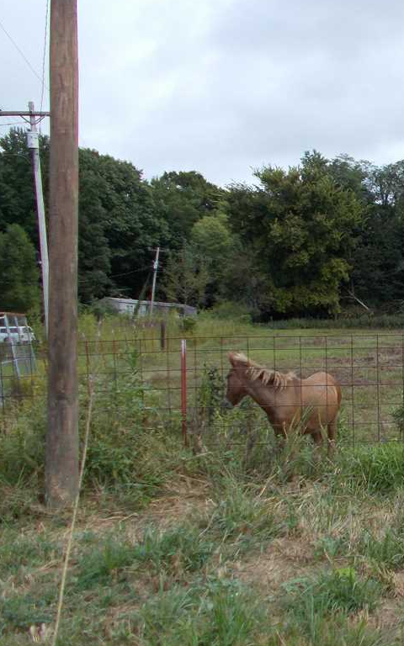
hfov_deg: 21.9
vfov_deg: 38.2
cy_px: 299
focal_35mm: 53
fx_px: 934
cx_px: 529
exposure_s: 1/320
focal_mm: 5.3
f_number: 3.4
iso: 80
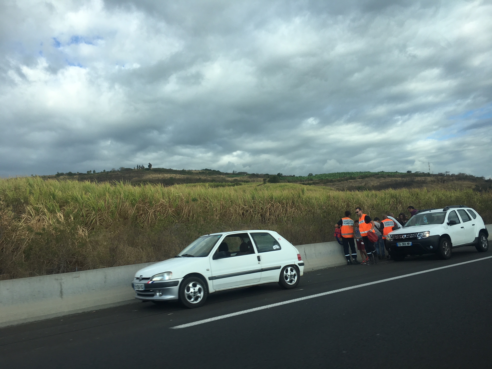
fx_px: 412
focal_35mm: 29
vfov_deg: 48.2
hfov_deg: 61.7
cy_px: 184
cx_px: 246
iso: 25
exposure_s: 1/785
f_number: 2.2
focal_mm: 4.15
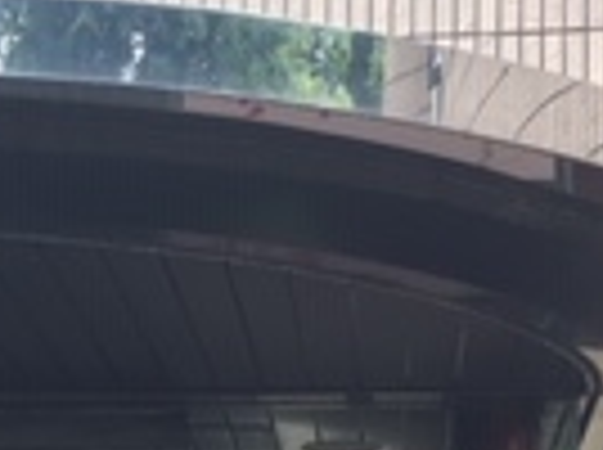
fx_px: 2417
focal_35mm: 139
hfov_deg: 13.8
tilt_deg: +8.0
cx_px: -140
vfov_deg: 10.4
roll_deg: -2.5
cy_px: 554
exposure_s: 1/122
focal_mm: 4.15
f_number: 2.2
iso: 25
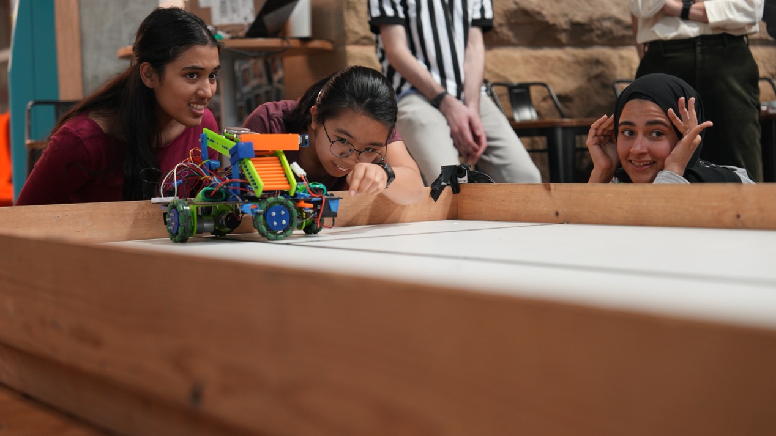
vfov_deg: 16.3
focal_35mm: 74
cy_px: 201
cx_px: 387
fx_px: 1523
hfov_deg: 28.6
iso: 1250
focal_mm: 70
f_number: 2.8
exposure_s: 1/100
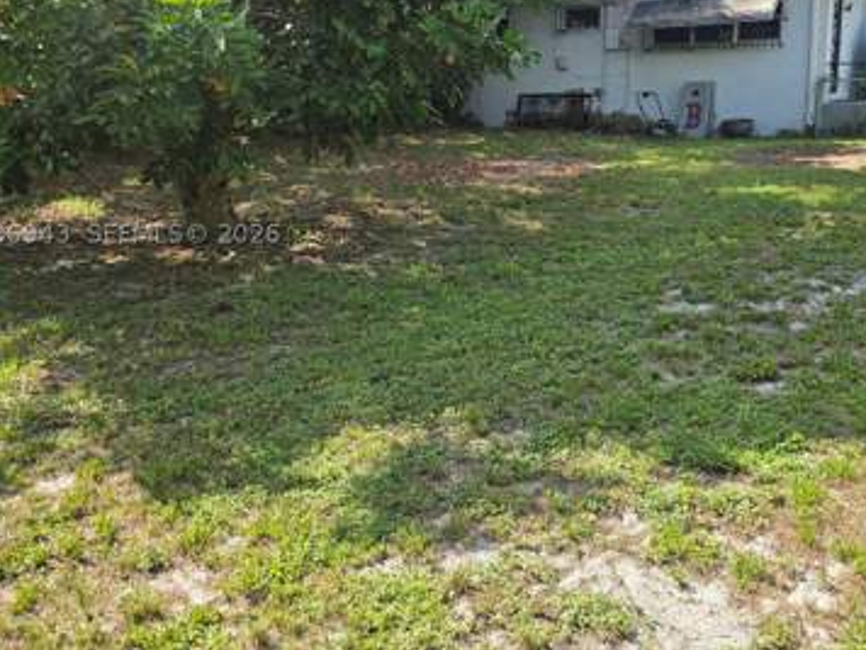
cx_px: 504
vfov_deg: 45.0
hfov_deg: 58.0
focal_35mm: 31
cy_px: 234
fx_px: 776
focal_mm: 6.3
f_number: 1.7
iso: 12
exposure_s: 1/357
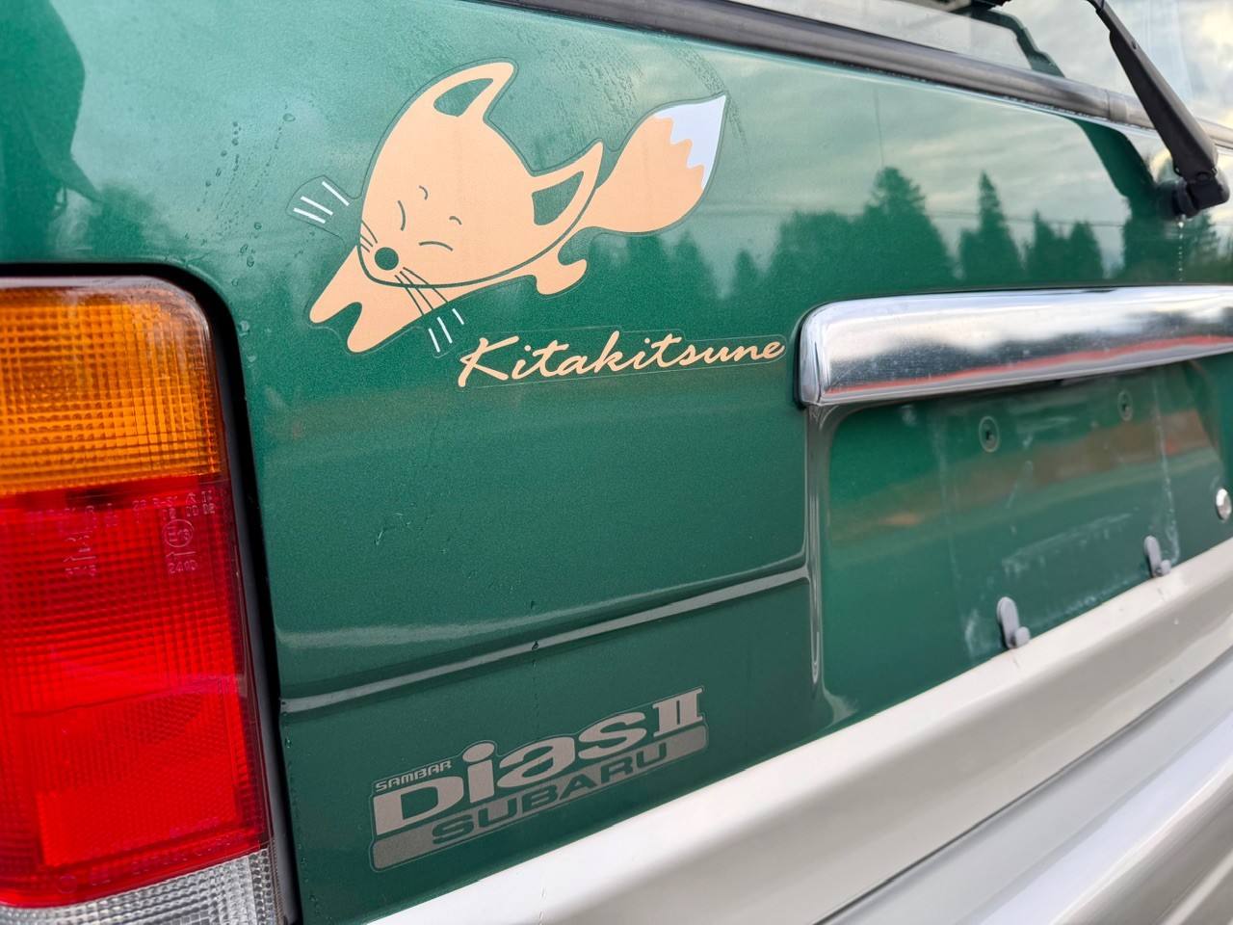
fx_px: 855
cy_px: 462
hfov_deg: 71.6
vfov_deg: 56.8
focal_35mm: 24
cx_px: 616
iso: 80
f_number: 1.78
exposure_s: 1/178
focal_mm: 6.76
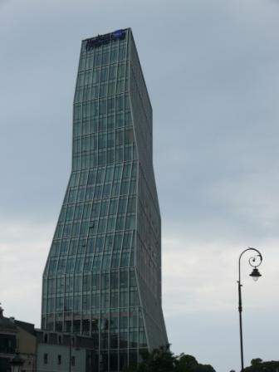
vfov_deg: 25.3
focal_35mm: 77
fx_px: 827
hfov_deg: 19.1
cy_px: 186
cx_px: 140
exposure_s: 1/500
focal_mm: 16.2
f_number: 5.6
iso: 100
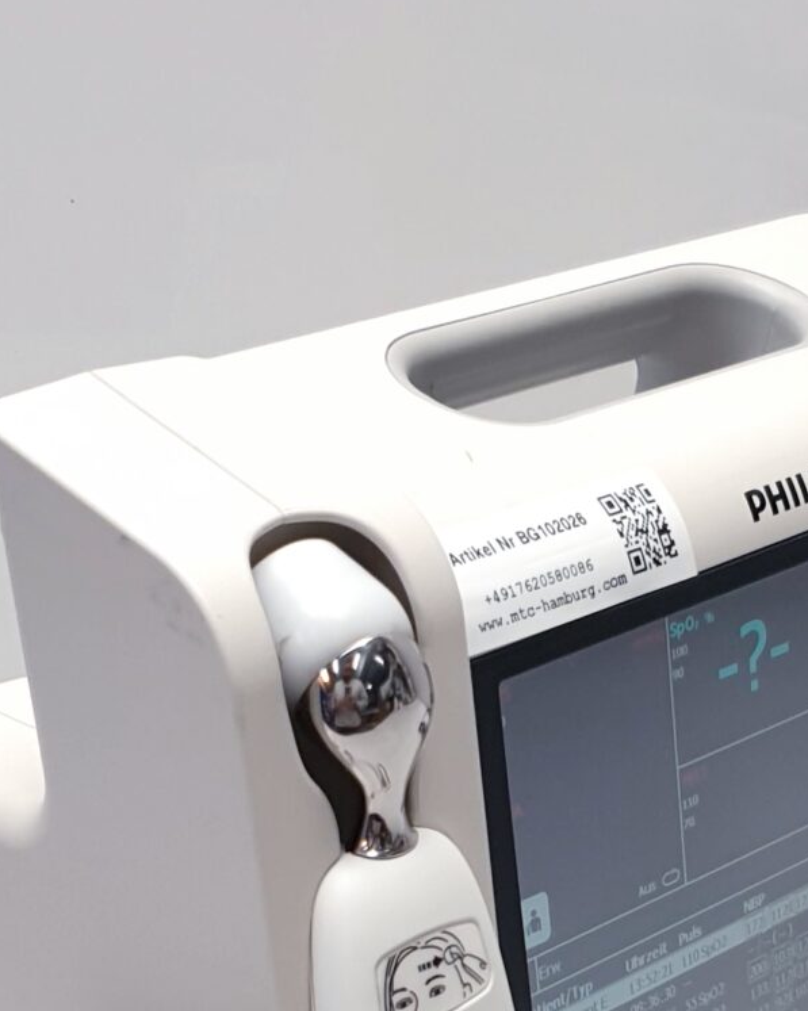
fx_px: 2602
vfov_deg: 21.3
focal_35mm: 87
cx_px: 621
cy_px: 989
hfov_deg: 17.5
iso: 50
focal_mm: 4.3
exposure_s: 1/100
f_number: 1.5
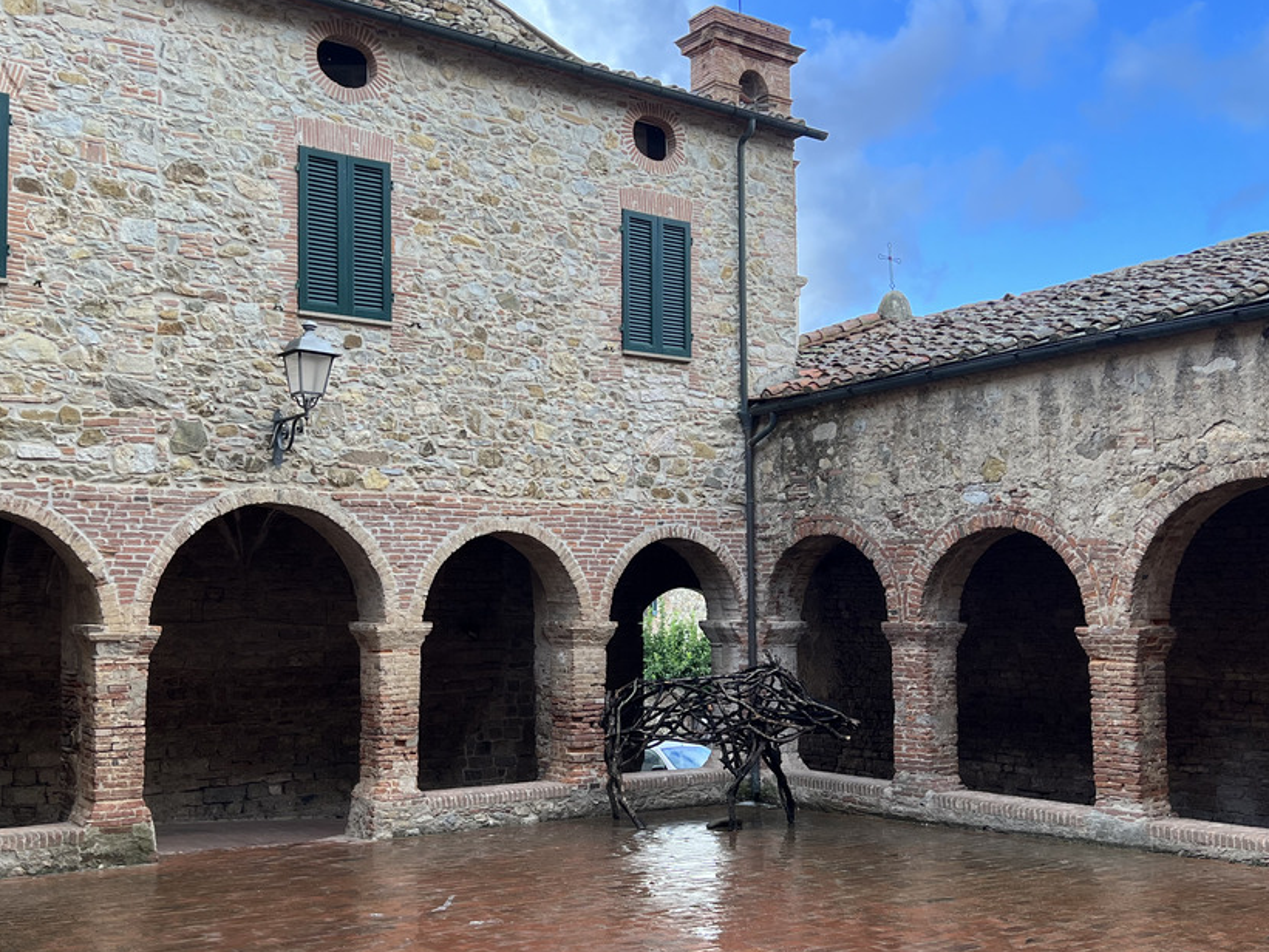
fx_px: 1393
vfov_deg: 37.7
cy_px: 516
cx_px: 578
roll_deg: +0.5
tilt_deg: +3.5
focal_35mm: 38
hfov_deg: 48.9
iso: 50
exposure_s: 1/413
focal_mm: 5.7
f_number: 1.5
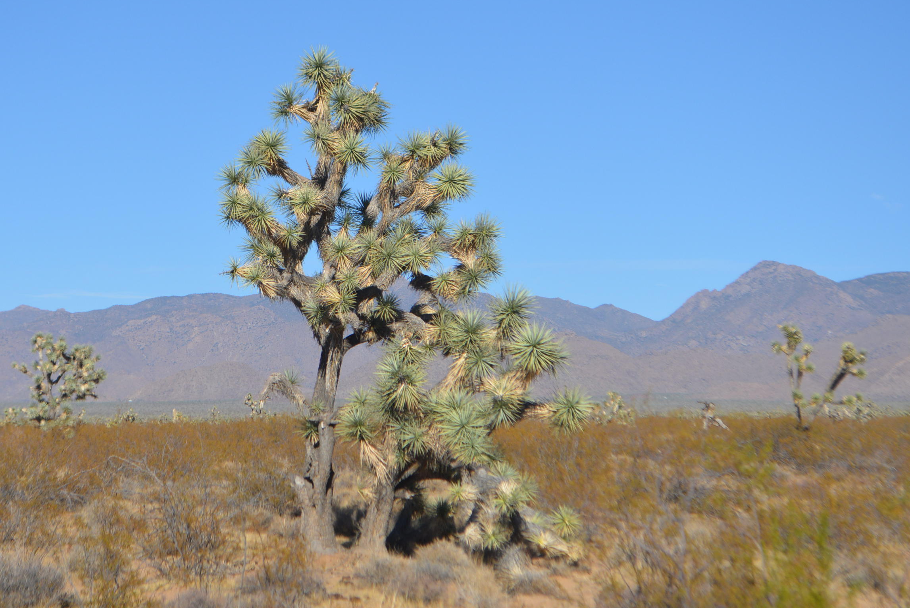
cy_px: 303
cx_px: 352
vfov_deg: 12.7
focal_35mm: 108
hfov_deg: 18.9
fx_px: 2723
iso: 400
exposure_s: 1/1600
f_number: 7.1
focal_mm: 55
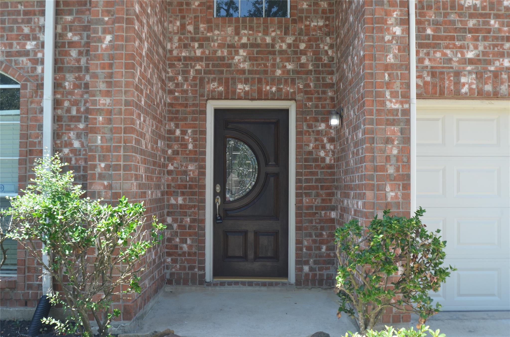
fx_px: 509
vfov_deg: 36.7
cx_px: 255
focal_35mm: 36
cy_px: 168
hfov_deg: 53.2
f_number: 5.6
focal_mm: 24
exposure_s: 1/160
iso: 200
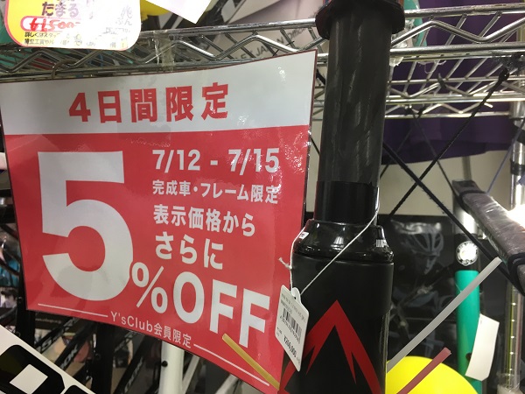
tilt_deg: -4.6
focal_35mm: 29
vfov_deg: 48.2
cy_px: 197
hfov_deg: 61.7
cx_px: 262
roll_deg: -0.2
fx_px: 440
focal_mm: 4.15
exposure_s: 1/30
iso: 32
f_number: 2.2
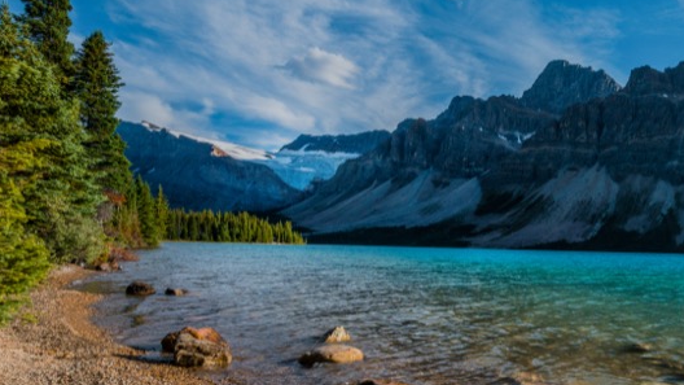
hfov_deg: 65.2
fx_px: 453
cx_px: 576
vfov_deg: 45.6
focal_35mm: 25
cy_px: 237
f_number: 22
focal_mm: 14
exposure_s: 1/125
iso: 320
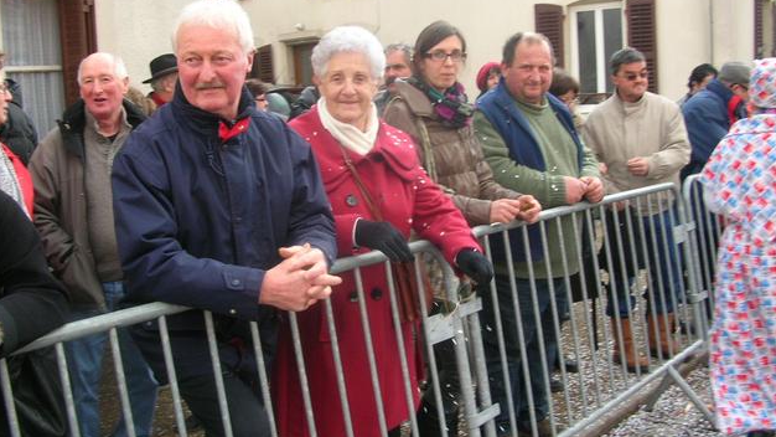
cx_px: 390
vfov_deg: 30.4
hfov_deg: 51.6
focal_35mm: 39
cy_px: 202
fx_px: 802
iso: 50
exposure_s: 1/122
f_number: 2.8
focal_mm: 5.8
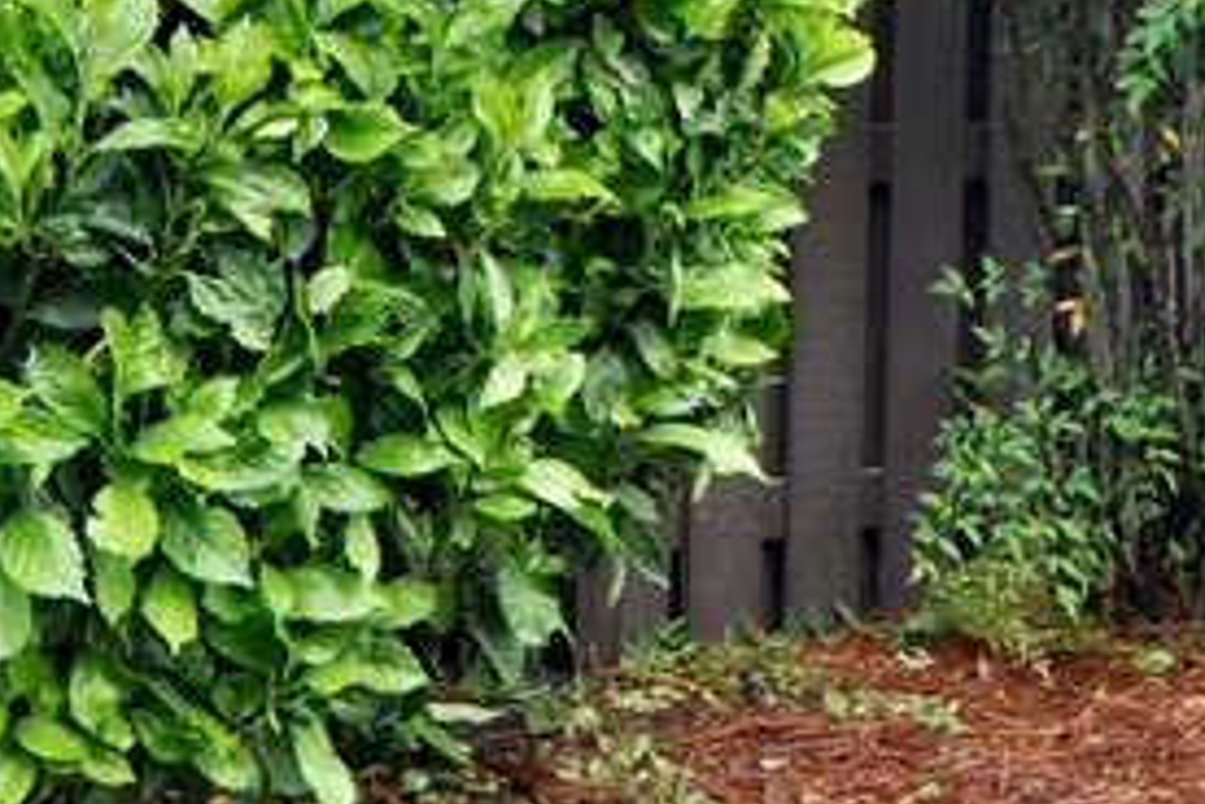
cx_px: 1039
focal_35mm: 118
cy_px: -262
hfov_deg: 17.1
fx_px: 3949
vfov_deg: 11.3
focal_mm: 20
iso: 200
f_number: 5.6
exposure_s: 1/125
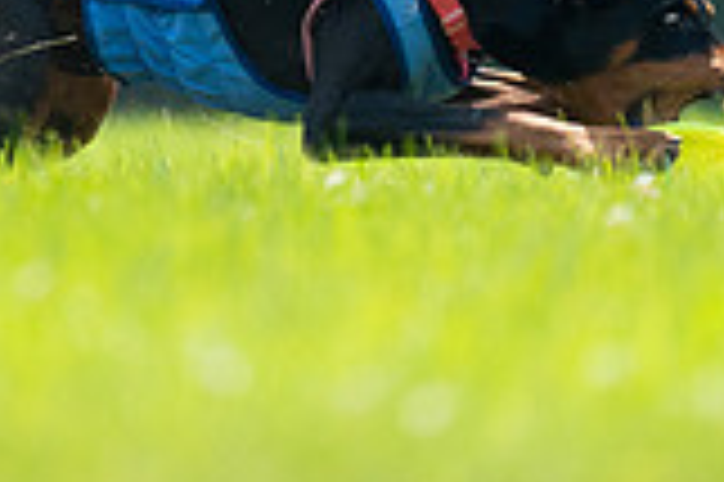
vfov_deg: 0.6
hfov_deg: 1.0
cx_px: 40
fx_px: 43556
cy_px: -169
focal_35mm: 2168
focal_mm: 600
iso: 2500
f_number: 6.3
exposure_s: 1/4000
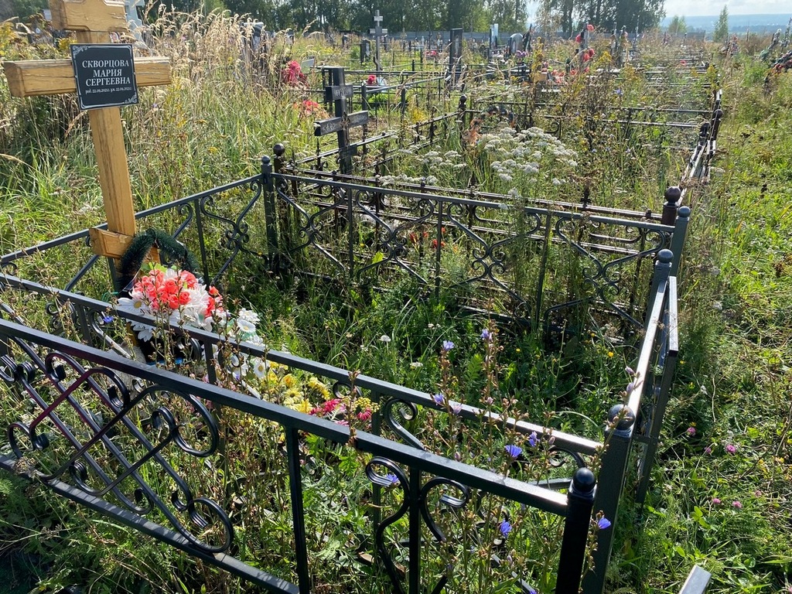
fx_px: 595
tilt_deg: -18.9
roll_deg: +1.4
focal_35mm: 26
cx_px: 396
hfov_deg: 67.3
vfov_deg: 53.1
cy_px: 297
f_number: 1.8
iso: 32
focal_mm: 4.25
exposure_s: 1/990
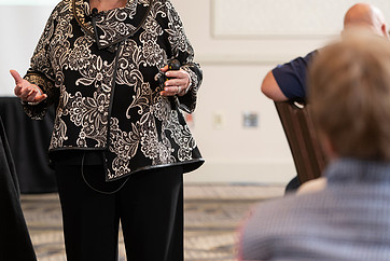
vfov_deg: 7.2
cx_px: 103
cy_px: 89
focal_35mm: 192
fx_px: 2082
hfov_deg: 10.7
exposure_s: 1/160
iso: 800
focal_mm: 120
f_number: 3.2
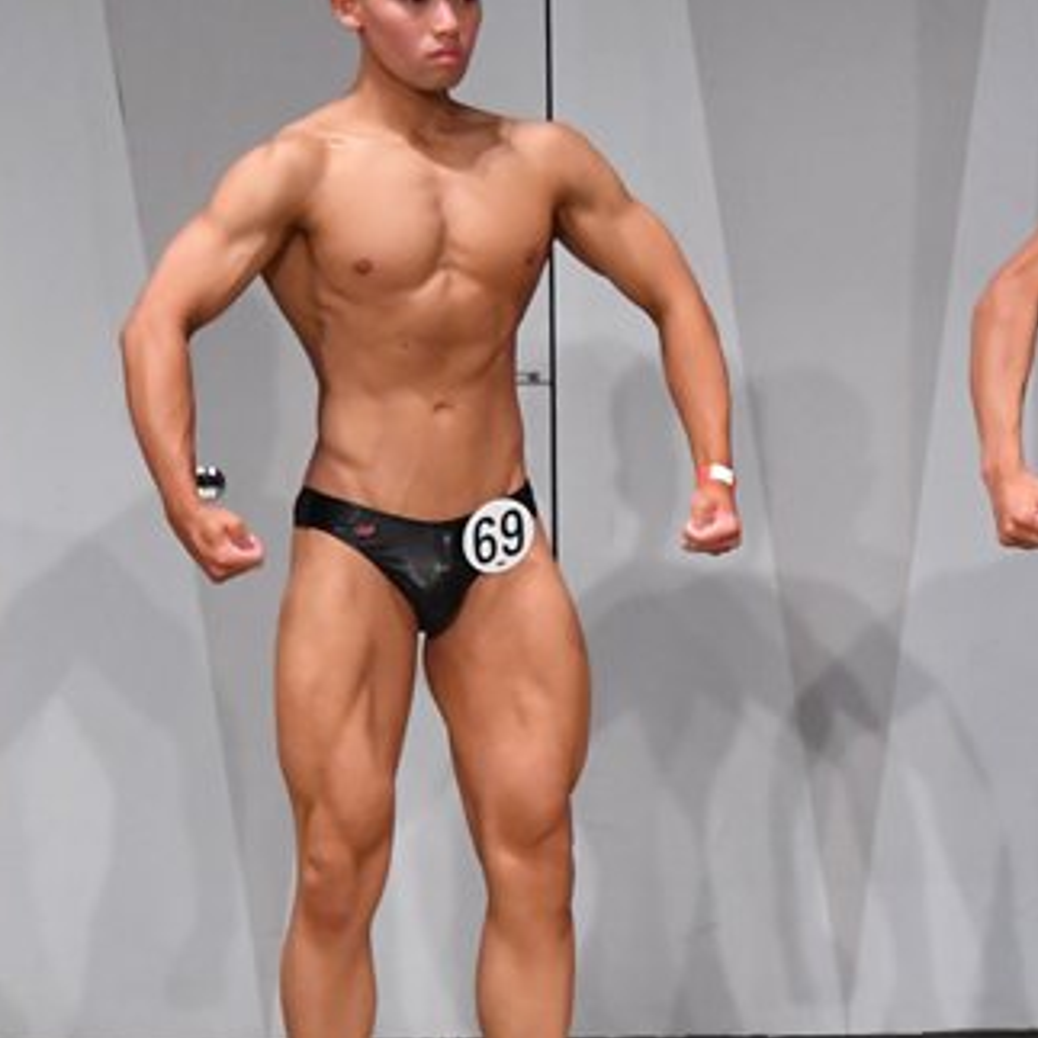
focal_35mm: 412
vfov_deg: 4.3
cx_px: 1165
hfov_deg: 4.2
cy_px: 569
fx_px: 13977
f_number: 5.6
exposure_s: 1/400
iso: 6400
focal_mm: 135
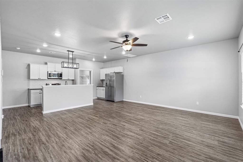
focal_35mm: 16
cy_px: 81
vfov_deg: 73.7
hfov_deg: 96.7
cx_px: 122
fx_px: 108
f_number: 8
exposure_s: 1/50
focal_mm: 16
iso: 200
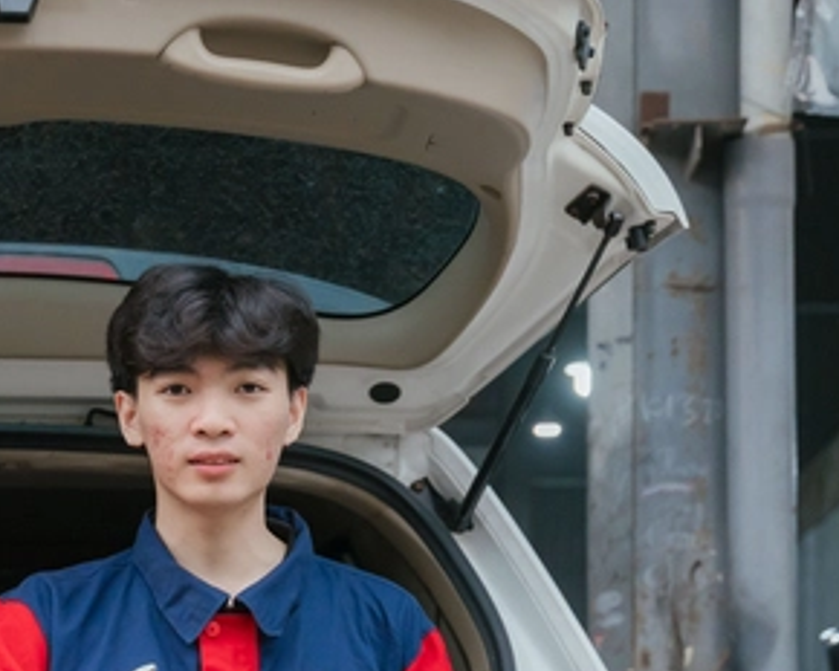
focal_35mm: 119
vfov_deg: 12.7
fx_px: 2961
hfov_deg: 15.8
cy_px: 698
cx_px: 12
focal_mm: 46.1
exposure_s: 1/250
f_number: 3.5
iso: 2000
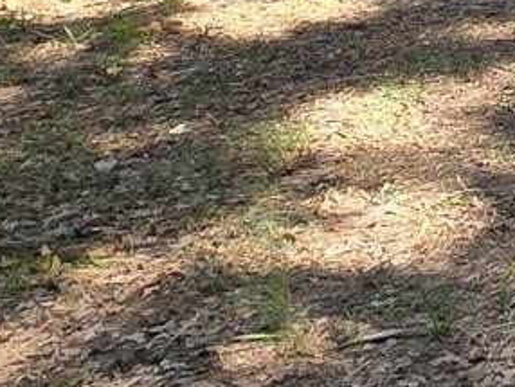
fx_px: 1385
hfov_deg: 12.3
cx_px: 1448
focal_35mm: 93
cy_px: -414
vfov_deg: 13.4
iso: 50
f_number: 2.2
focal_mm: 2.2
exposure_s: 1/285
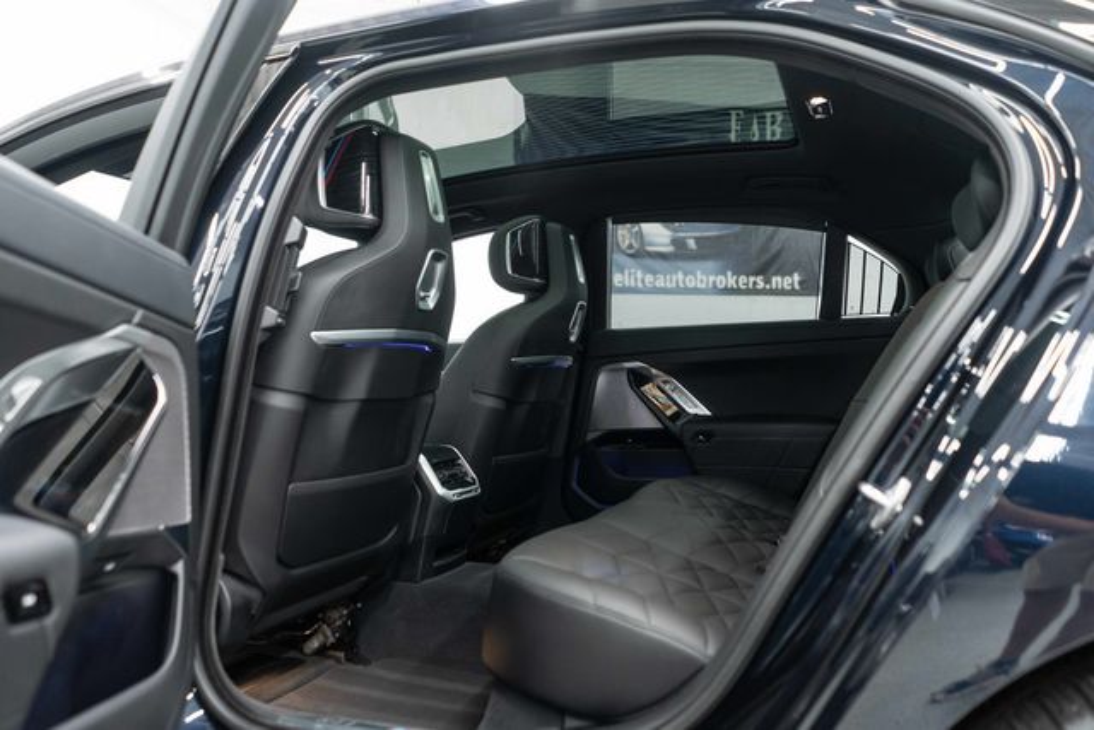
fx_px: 851
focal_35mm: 28
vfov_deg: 46.4
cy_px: 365
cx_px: 547
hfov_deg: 65.5
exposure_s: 1/50
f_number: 3.2
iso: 1250
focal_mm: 28
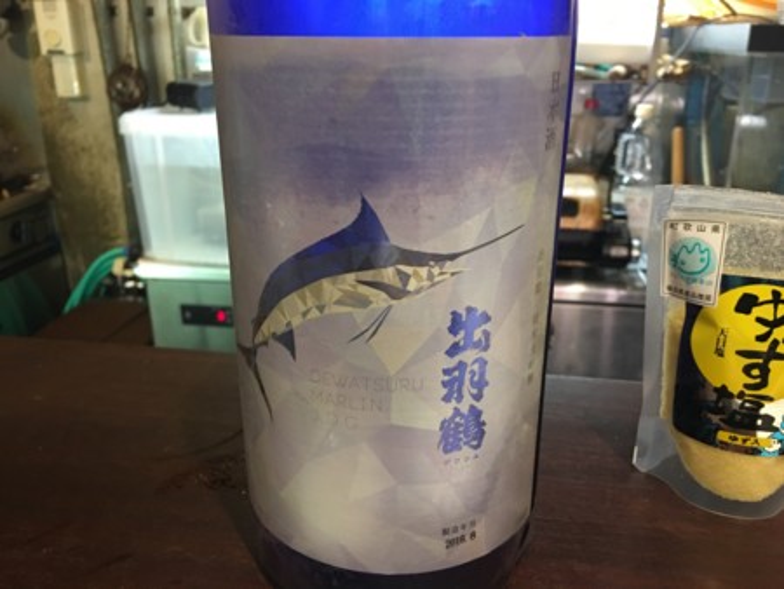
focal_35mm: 29
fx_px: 657
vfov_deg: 48.3
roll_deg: -0.2
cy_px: 294
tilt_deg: -20.6
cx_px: 392
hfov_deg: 61.6
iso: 100
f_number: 2.2
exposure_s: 1/15
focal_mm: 4.15
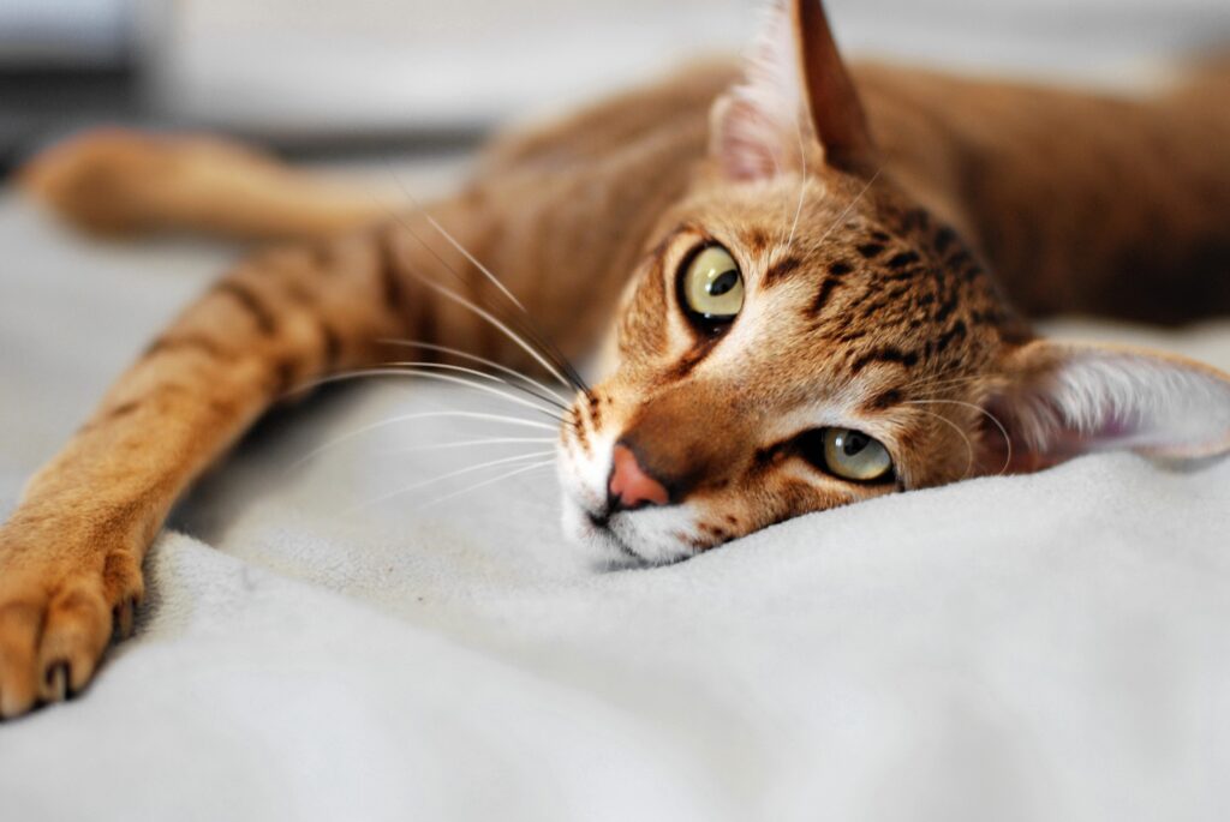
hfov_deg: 27.0
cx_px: 615
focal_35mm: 75
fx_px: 2565
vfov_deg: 18.2
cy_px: 411
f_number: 2
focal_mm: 50
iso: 400
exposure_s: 1/50
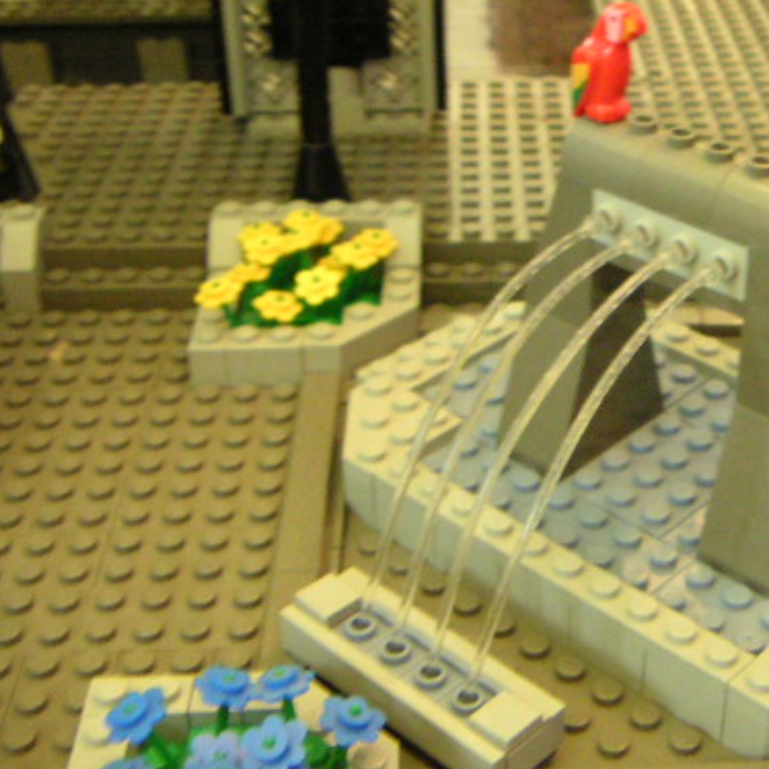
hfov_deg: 29.8
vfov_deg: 30.4
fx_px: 1407
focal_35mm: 56
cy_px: 280
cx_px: 615
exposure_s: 1/15
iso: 400
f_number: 2.8
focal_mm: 4.8
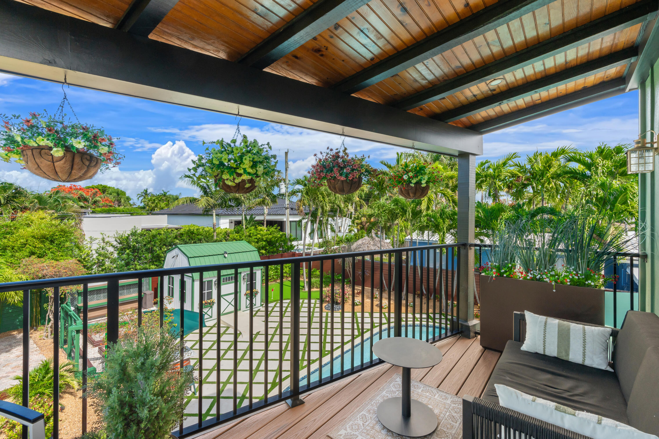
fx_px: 293
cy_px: 220
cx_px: 330
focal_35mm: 16
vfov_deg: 73.7
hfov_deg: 96.7
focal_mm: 16
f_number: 11
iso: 500
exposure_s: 1/1600
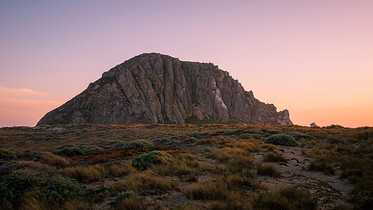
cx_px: 186
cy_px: 88
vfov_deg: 31.9
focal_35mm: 37
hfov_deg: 53.9
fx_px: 367
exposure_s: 1/500
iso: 400
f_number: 5.6
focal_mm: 35
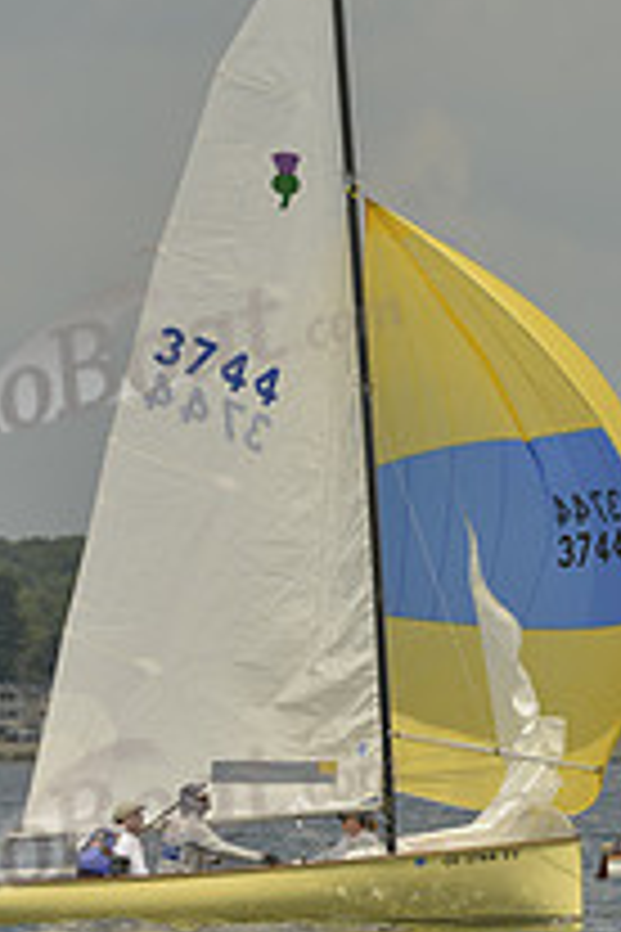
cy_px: 81
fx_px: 20284
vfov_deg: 2.6
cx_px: 637
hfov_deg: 1.8
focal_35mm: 784
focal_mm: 280
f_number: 8
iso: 200
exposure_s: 1/1250
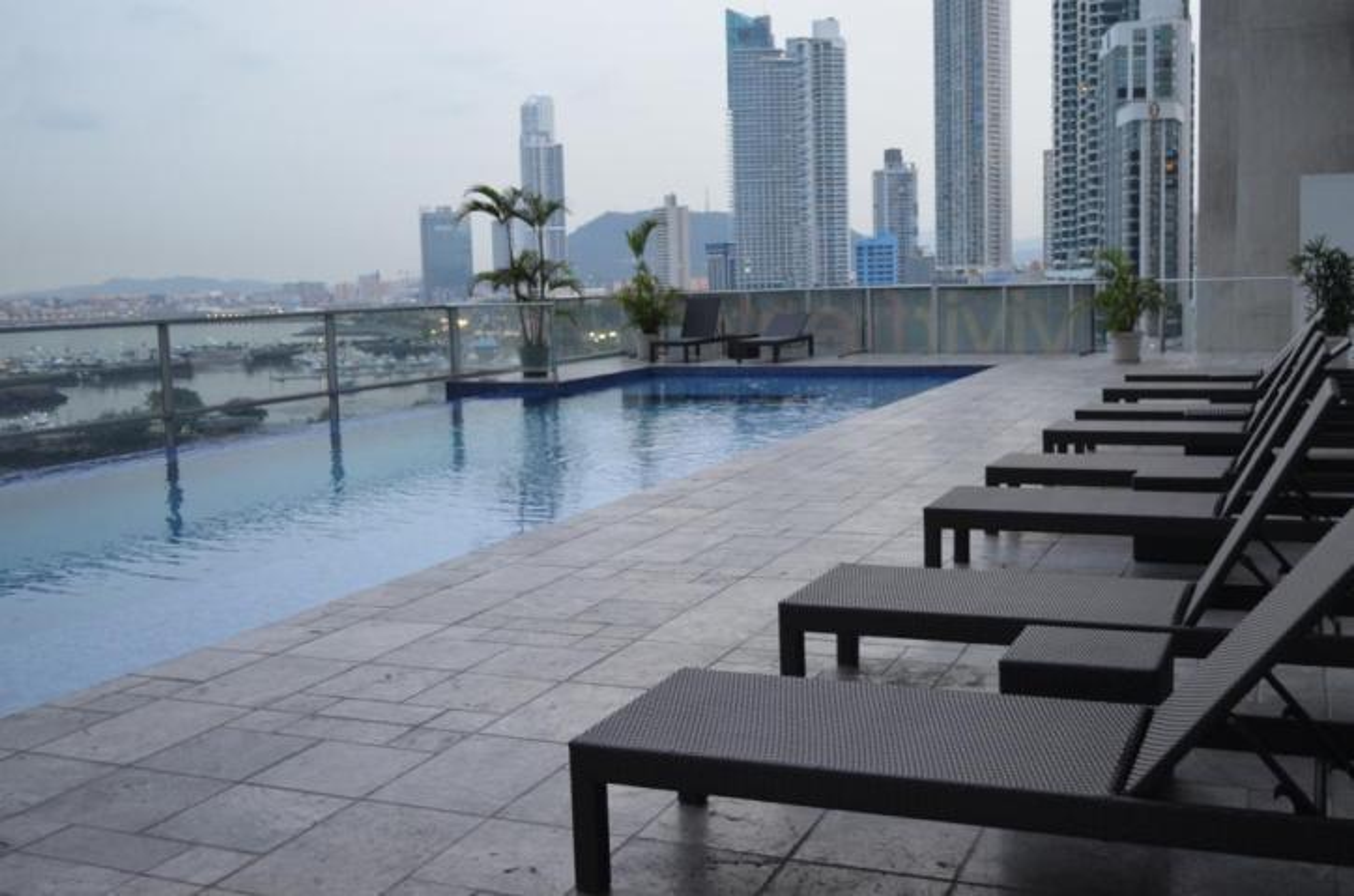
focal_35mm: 39
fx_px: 1463
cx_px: 677
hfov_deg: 49.7
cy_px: 448
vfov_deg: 34.0
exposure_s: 1/50
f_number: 4.2
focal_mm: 26
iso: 800
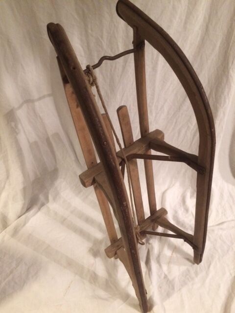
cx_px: 118
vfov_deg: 61.7
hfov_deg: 48.2
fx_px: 262
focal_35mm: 29
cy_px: 156
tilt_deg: -50.8
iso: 320
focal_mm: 4.15
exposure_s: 1/17
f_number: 2.2
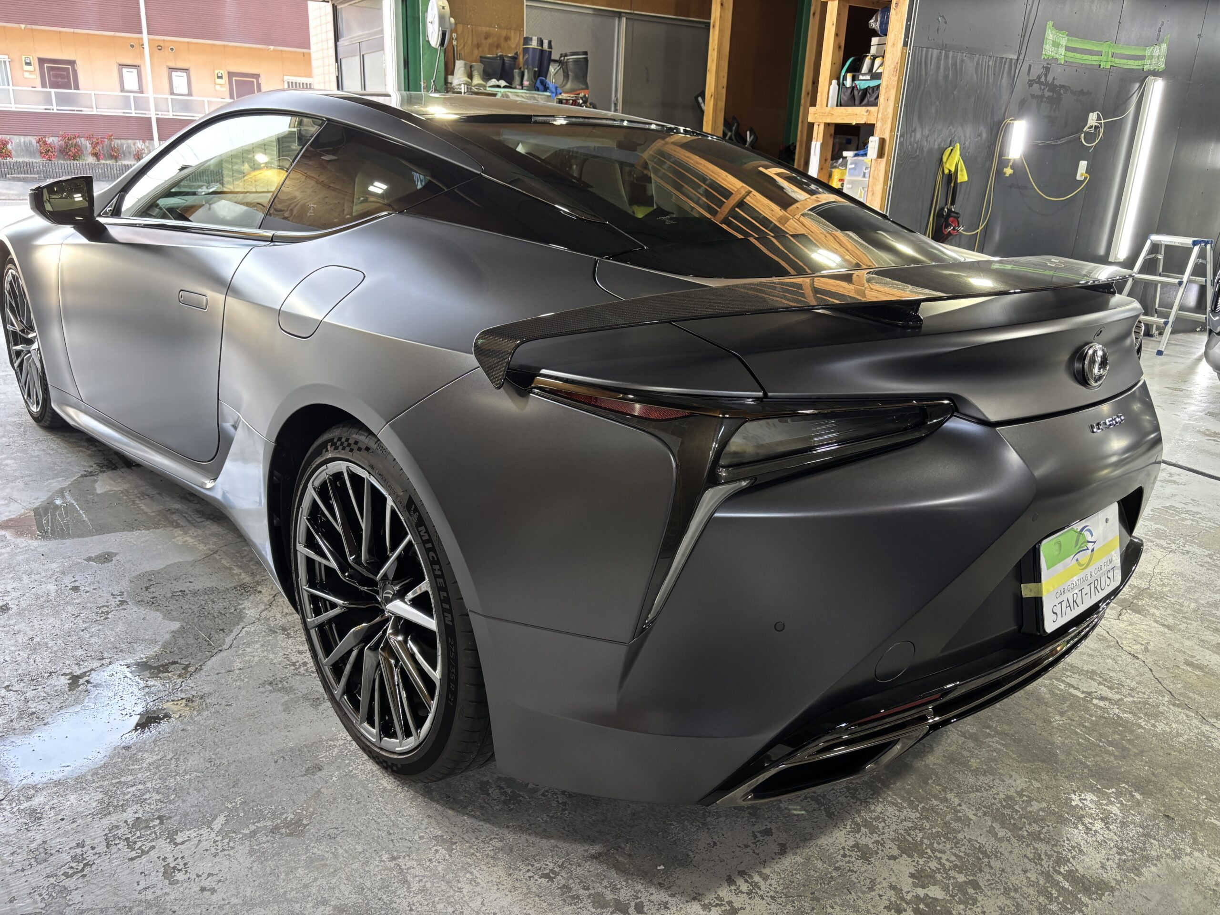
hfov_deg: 67.3
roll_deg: -2.3
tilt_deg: -18.5
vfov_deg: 53.1
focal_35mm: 26
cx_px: 610
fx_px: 916
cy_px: 458
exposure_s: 1/60
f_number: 1.6
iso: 125
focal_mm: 5.96
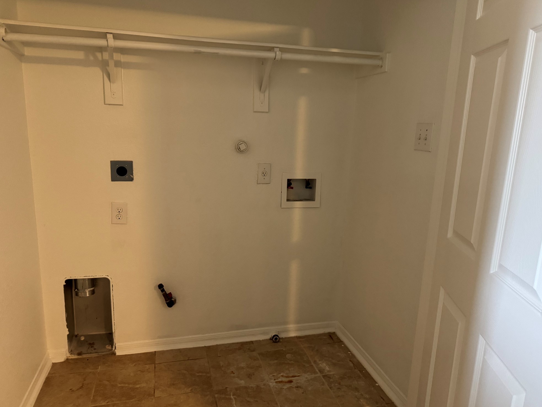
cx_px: 269
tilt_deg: -12.3
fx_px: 391
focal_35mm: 25
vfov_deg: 54.9
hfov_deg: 69.4
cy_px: 207
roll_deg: -1.6
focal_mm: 6.76
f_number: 1.78
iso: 640
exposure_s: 1/60
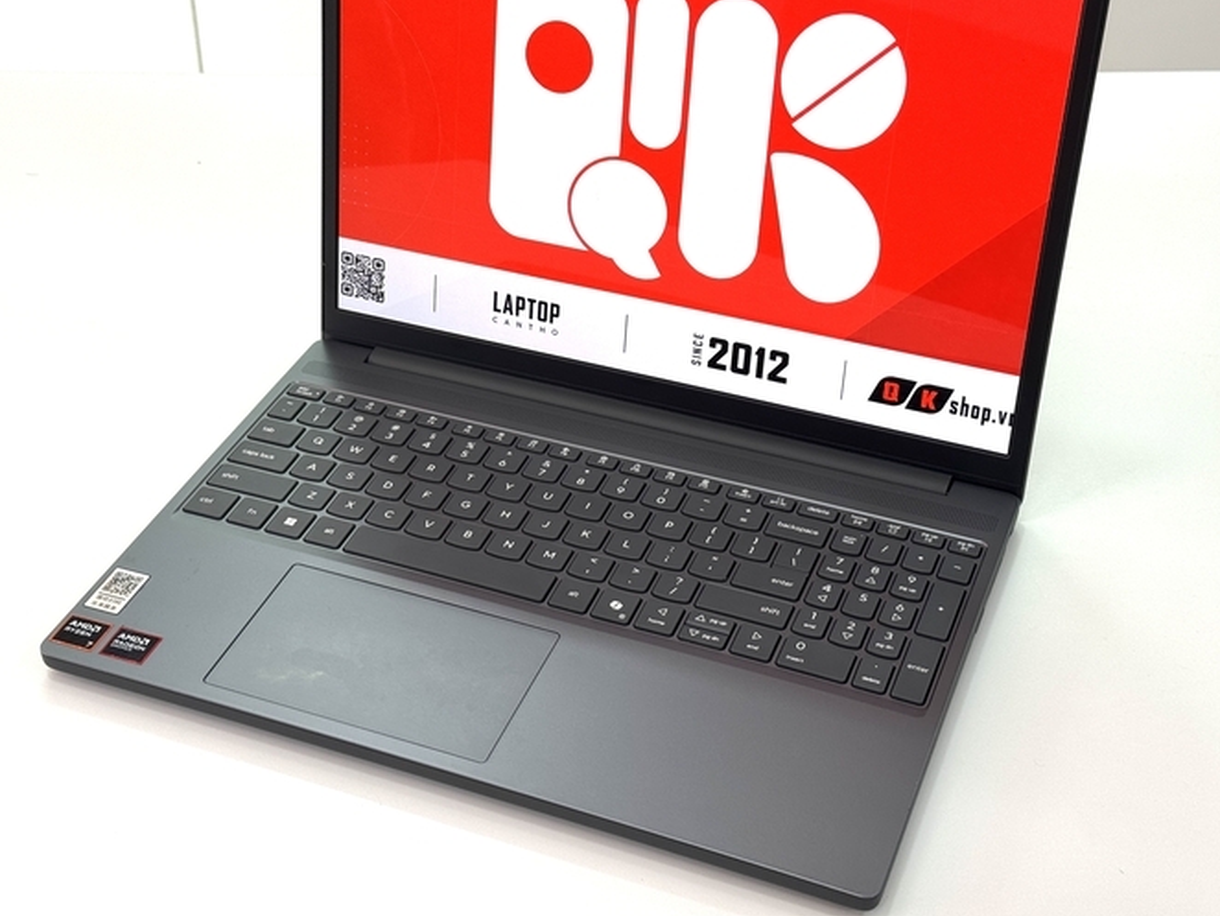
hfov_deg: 33.2
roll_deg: +2.3
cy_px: 365
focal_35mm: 58
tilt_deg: -34.0
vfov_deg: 25.2
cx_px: 557
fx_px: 2045
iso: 50
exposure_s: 1/177
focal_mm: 6.76
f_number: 1.78
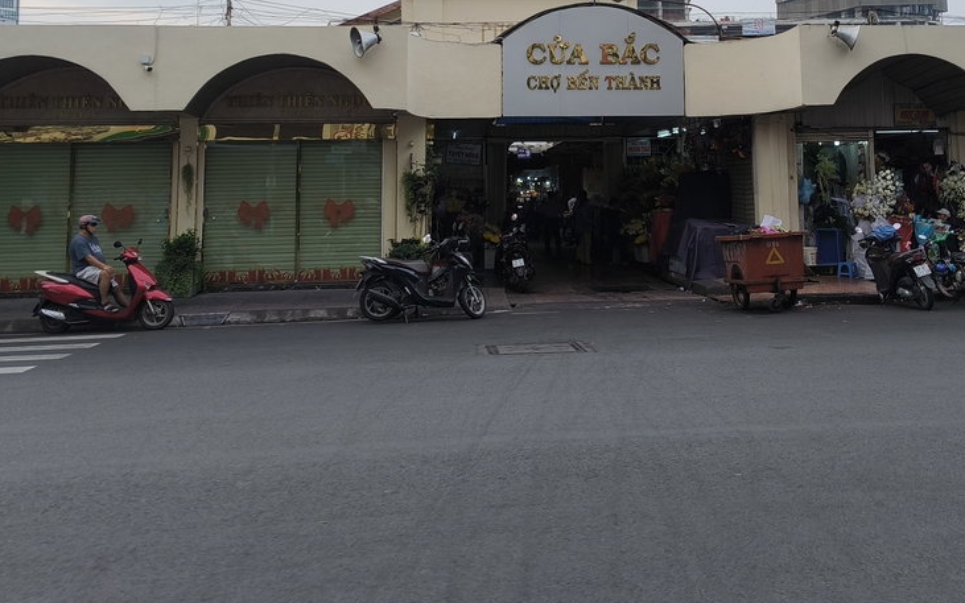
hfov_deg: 48.9
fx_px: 1052
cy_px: 73
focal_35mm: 40
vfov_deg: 30.7
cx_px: 589
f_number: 1.77
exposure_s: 1/1051
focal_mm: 5.35
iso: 80
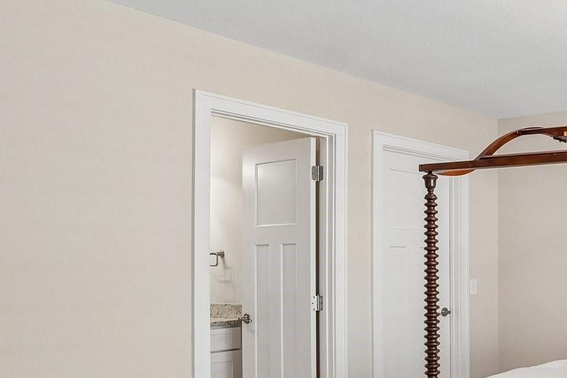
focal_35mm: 39
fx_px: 614
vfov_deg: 33.6
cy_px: 273
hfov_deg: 38.5
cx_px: 658
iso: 400
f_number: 8
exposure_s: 1/15
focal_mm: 10
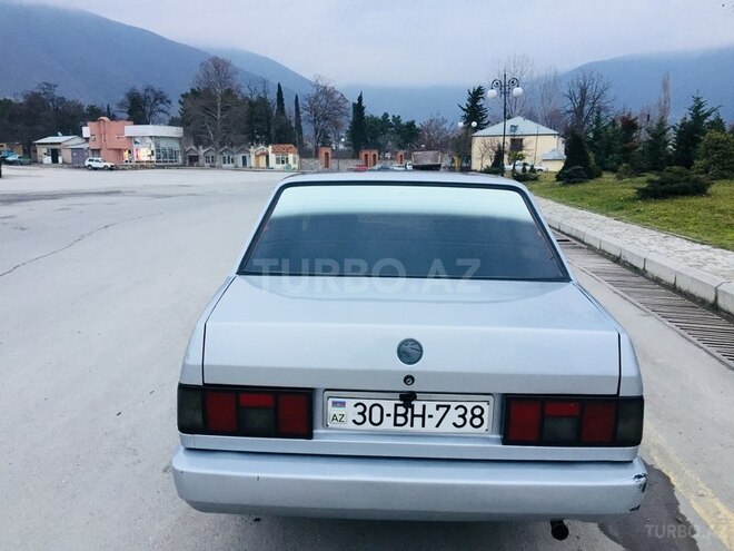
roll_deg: +1.6
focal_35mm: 29
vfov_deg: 48.2
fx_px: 615
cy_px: 276
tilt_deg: -9.2
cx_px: 367
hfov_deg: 61.7
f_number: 2.2
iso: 40
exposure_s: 1/30
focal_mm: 4.15
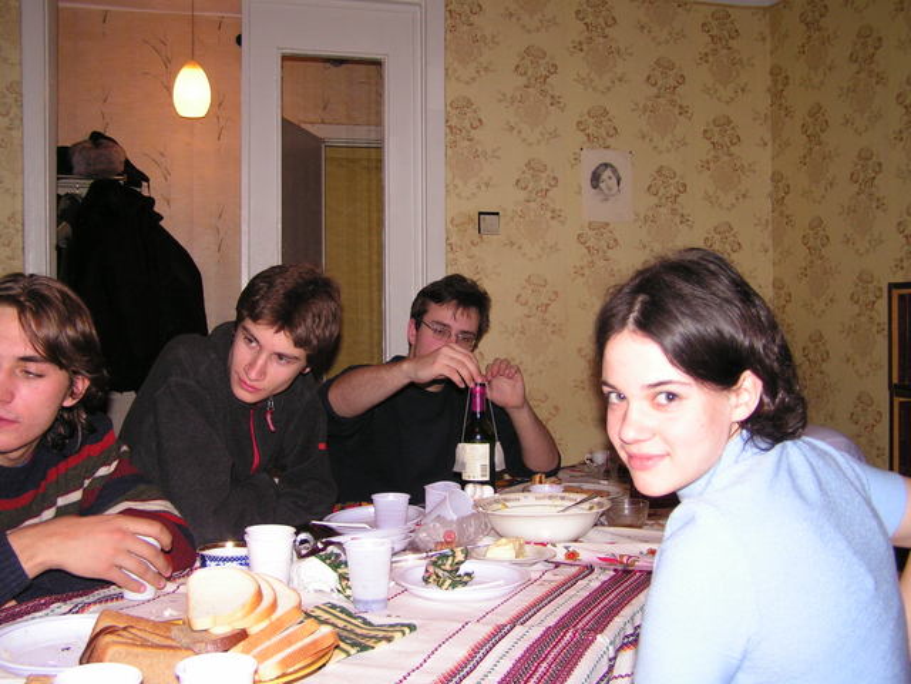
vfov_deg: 37.7
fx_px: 1000
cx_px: 456
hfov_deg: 49.0
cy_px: 342
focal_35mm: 38
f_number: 2.8
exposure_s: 1/40
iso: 100
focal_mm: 6.3
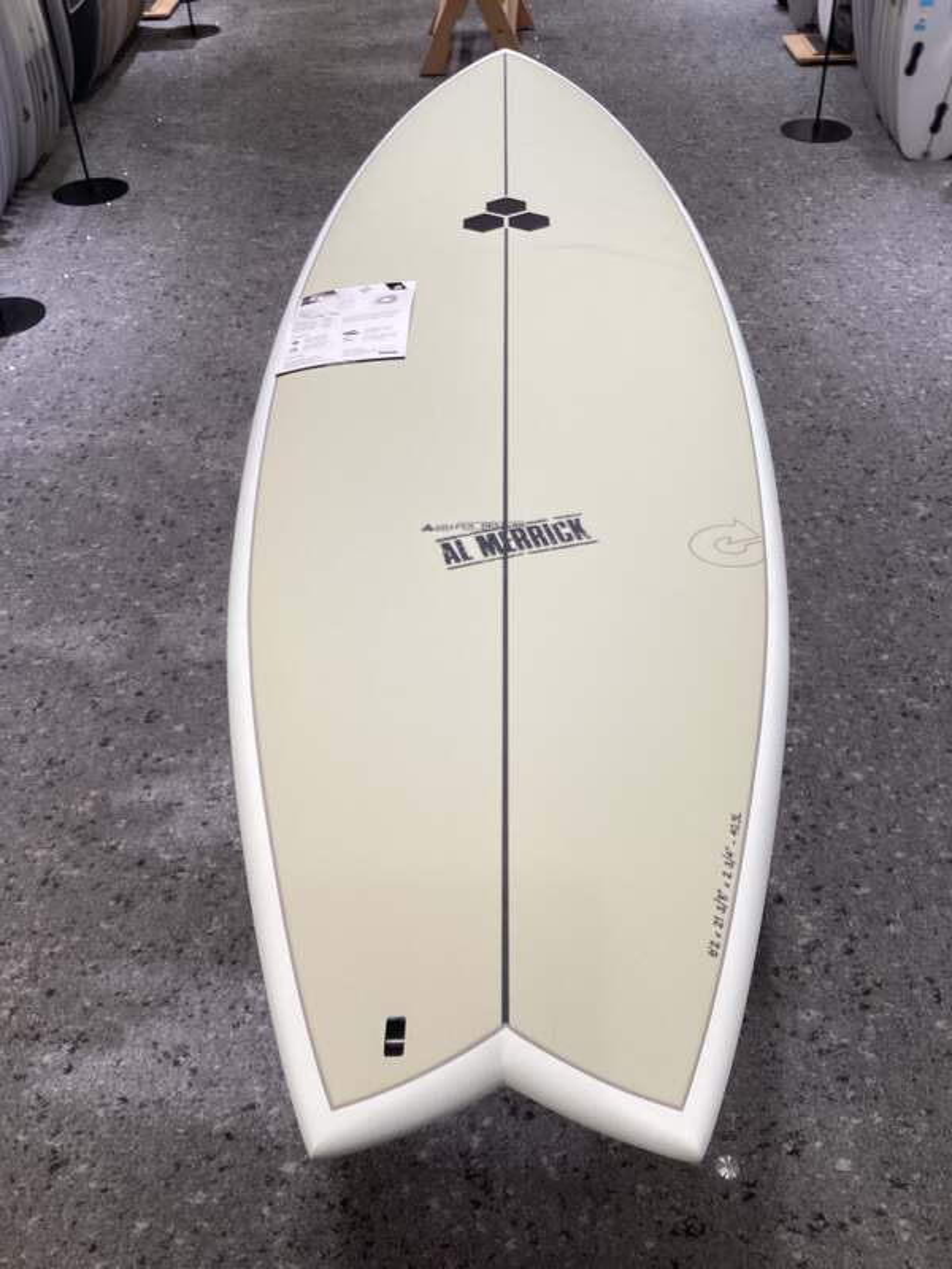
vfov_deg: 58.4
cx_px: 476
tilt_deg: -41.0
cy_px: 634
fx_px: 1137
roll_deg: +0.7
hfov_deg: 45.4
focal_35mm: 31
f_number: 2.4
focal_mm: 3.3
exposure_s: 1/60
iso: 50
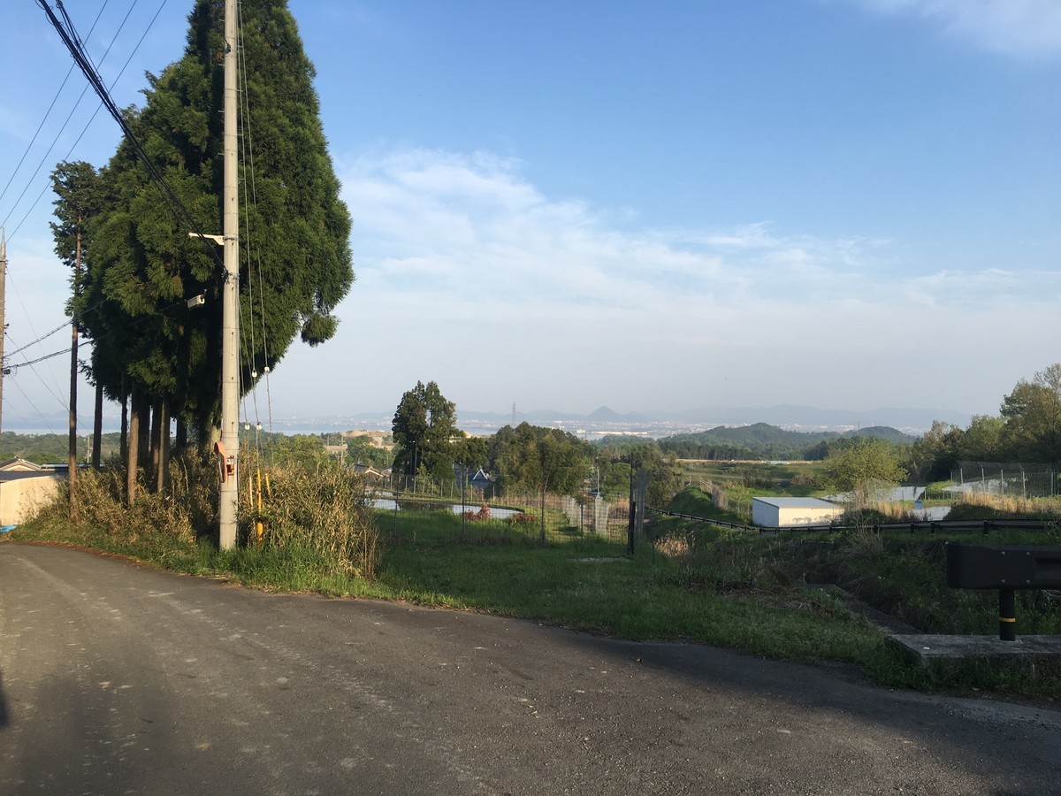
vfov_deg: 48.2
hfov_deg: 61.7
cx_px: 530
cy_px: 398
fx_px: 889
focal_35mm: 29
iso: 25
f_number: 2.2
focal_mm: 4.15
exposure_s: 1/725
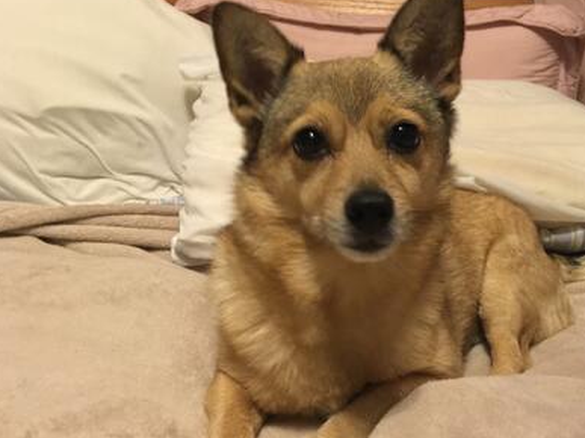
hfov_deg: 51.2
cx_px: 330
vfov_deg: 39.5
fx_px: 608
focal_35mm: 36
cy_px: 178
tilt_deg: -9.9
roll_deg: -1.2
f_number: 2.2
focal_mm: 4.15
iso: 125
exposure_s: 1/8
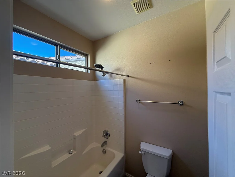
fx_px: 95
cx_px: 118
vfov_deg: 85.7
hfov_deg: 102.1
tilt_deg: +1.3
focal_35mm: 14
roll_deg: +0.3
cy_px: 88
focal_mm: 2.22
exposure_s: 1/120
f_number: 2.2
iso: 200
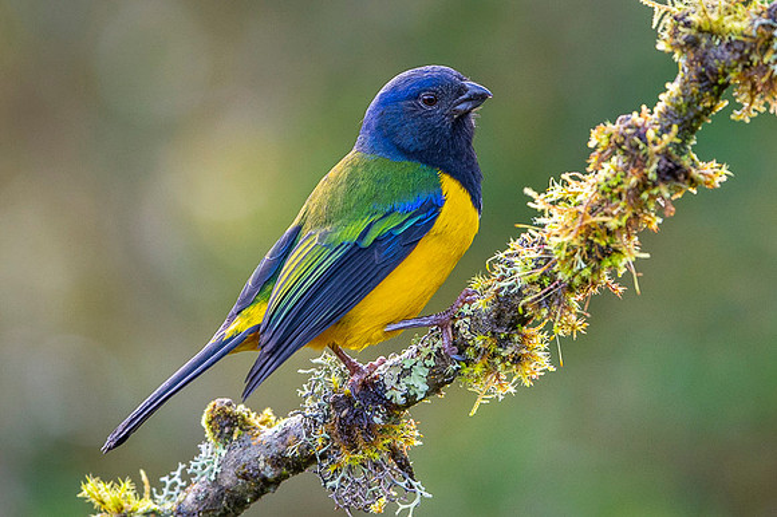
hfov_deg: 2.4
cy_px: 117
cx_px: 450
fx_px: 18518
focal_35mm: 859
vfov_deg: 1.6
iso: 2500
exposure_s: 1/1000
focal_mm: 500
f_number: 4
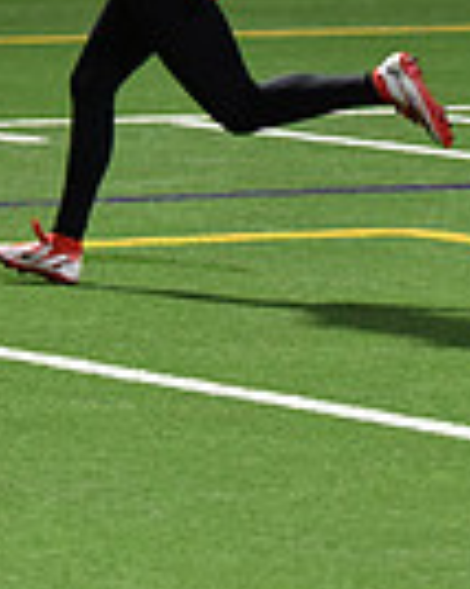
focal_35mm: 428
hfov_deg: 3.6
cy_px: -182
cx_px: 193
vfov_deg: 4.5
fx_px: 7450
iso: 5600
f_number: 2.8
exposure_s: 1/640
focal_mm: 105
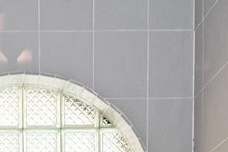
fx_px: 500
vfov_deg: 13.4
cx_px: -38
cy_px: 349
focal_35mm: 79
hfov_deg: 23.7
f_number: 5
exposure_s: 1/100
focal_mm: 10
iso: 200
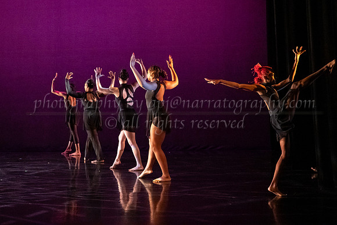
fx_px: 643
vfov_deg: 19.8
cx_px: 115
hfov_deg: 29.2
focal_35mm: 69
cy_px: 77
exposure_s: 1/250
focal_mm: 52
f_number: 3.2
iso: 6400
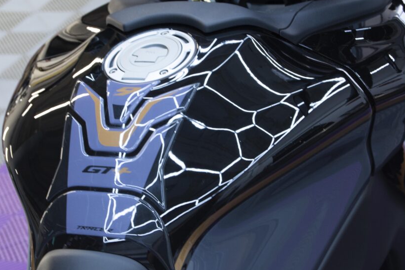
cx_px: 197
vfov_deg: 13.2
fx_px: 1166
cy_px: 126
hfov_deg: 19.7
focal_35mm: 104
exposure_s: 1/40
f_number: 5.6
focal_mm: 55
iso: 800
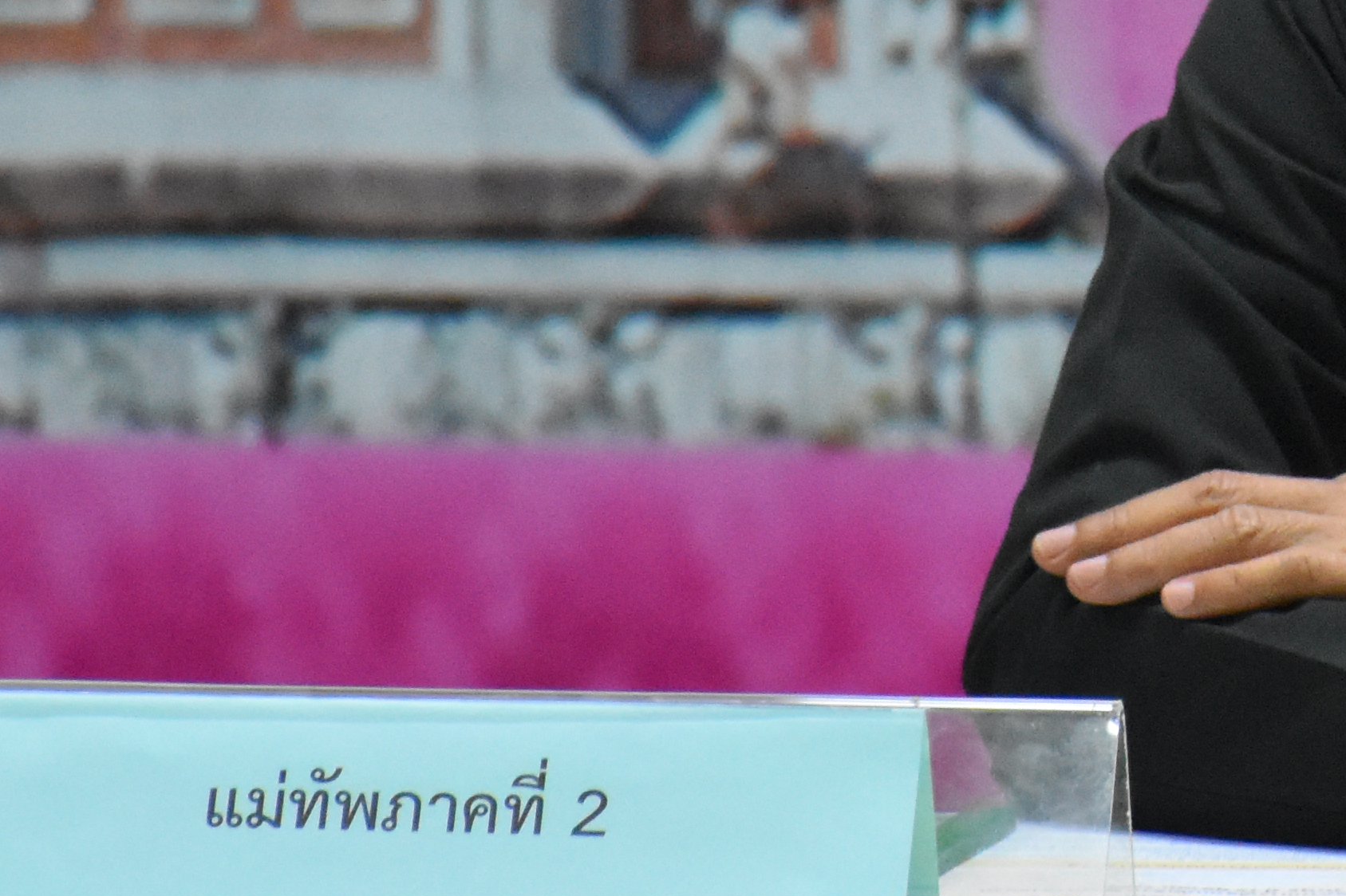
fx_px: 24334
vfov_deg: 2.1
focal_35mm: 651
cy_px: -140
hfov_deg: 3.2
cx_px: 1474
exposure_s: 1/125
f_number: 5.6
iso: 3600
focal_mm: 122
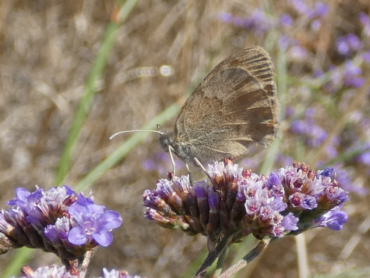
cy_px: 139
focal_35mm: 38
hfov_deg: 49.0
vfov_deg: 37.7
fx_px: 406
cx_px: 185
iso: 80
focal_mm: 6.8
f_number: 3.5
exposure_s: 1/250
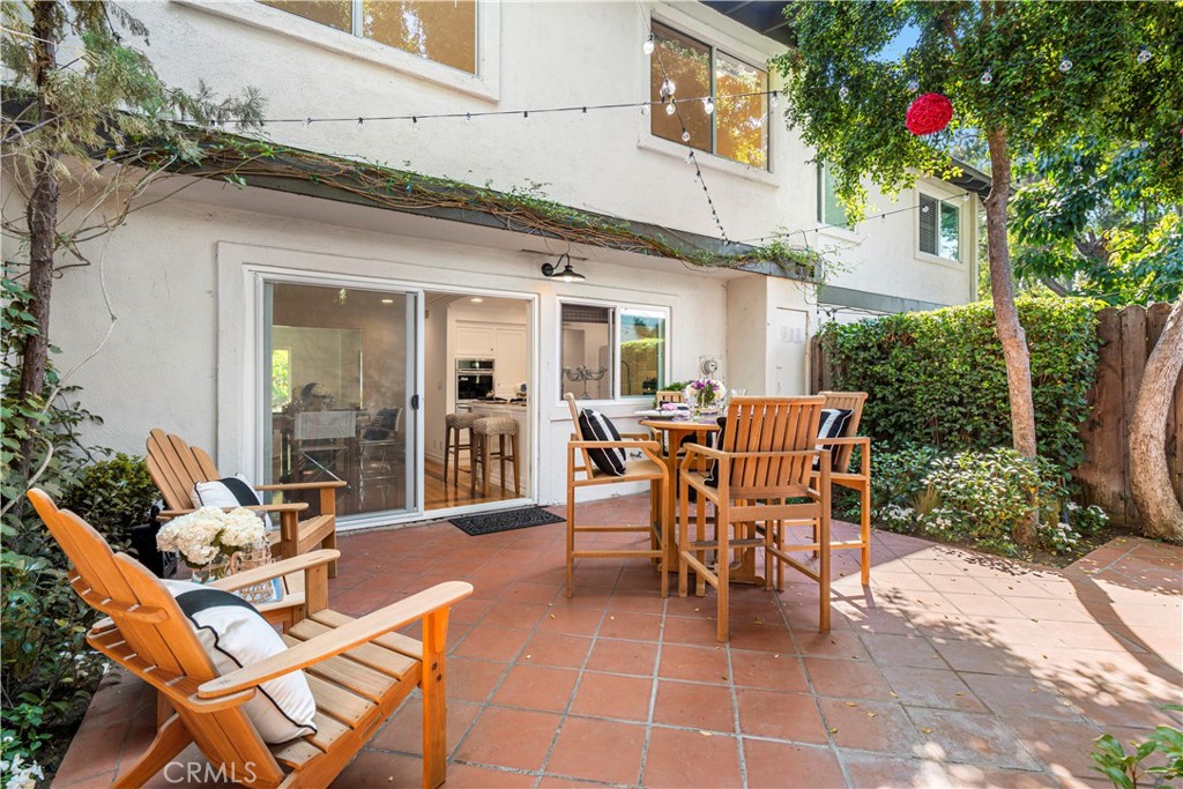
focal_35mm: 16
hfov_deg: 96.7
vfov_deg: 73.8
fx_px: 526
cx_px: 592
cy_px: 394
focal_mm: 16
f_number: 8
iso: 100
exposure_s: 1/15
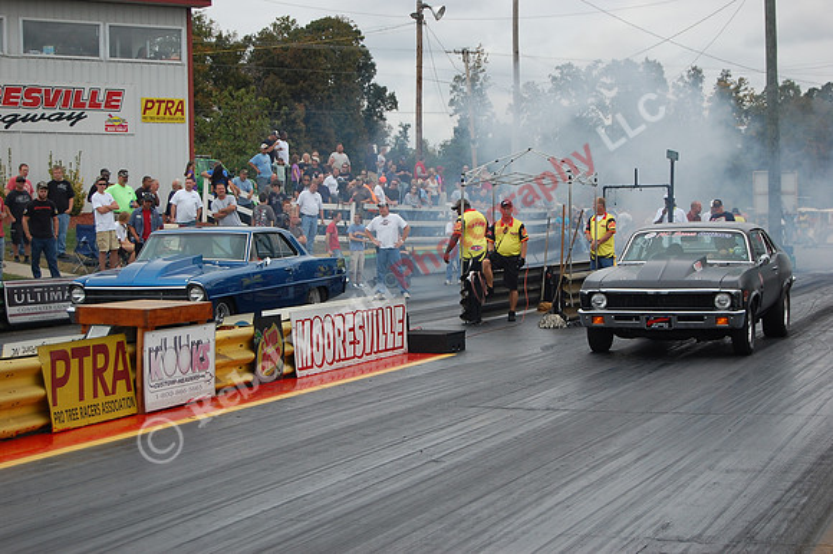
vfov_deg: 18.2
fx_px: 1734
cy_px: 277
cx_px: 416
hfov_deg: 27.0
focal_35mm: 75
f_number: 5.6
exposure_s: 1/1000
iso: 320
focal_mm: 50
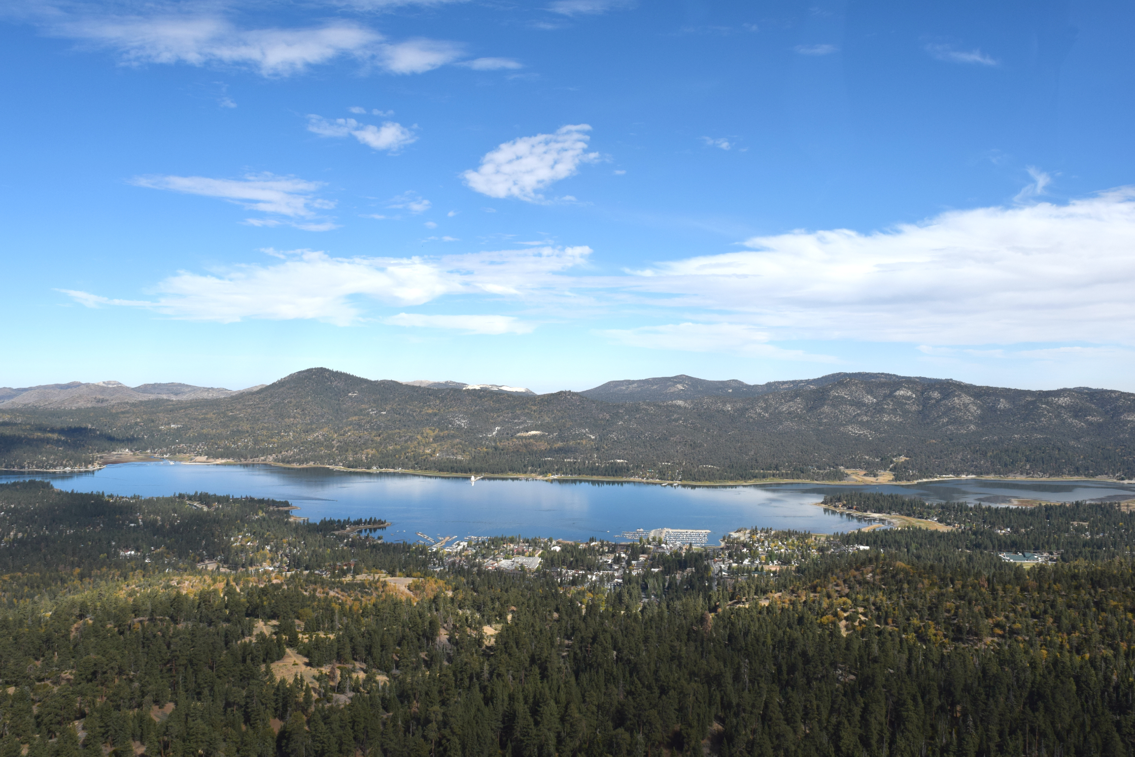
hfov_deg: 61.9
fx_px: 946
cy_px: 378
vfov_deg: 43.6
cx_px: 568
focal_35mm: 30
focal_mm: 20
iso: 200
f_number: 11
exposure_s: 1/500
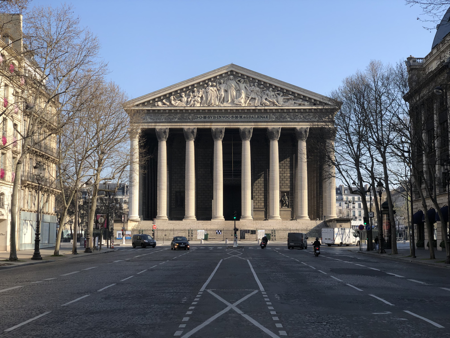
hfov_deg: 36.8
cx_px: 225
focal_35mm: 52
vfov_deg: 28.0
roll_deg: +0.5
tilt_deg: +6.2
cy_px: 169
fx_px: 676
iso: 16
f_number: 2.4
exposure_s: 1/623
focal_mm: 6
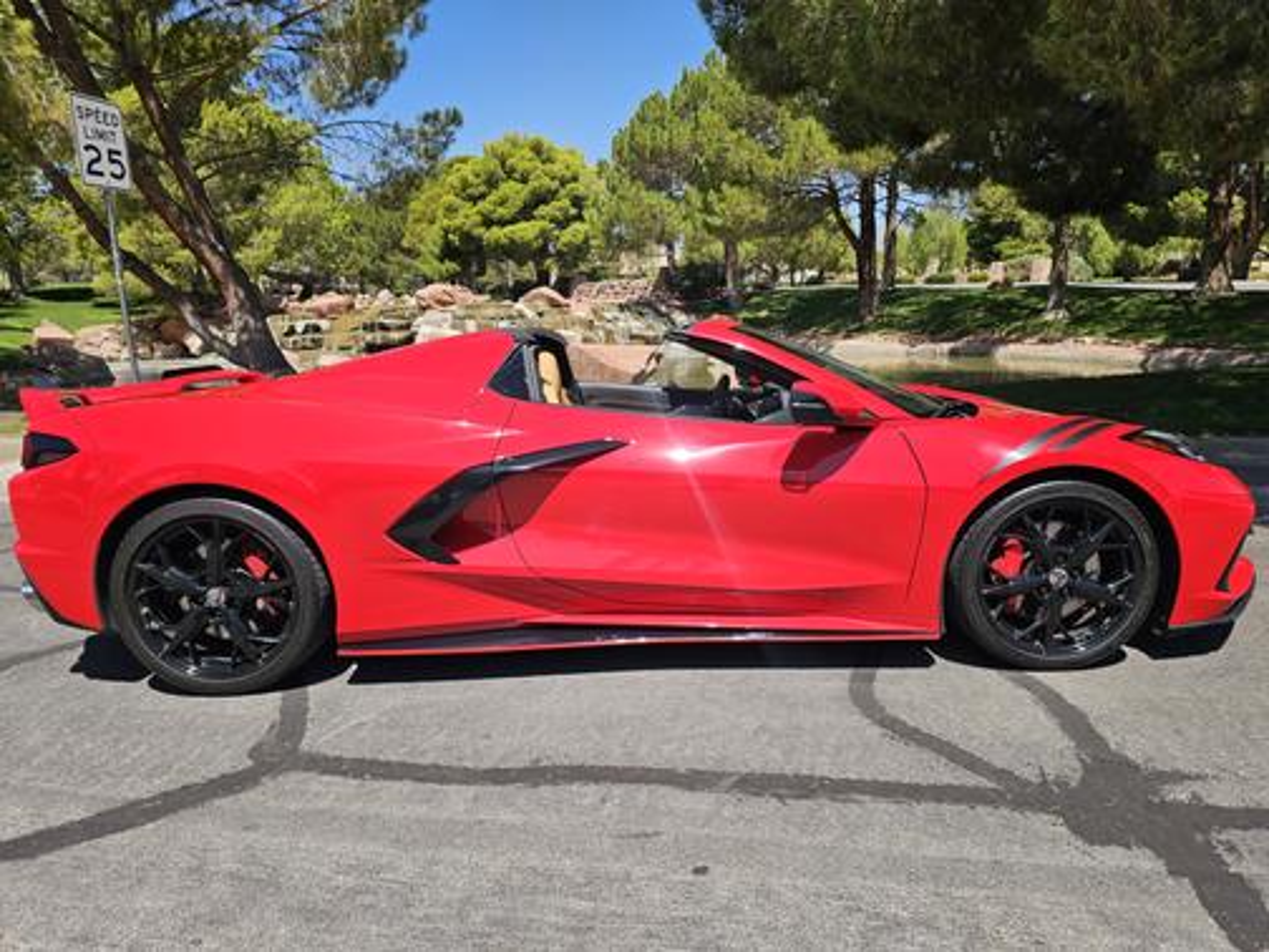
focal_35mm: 23
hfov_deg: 73.9
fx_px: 843
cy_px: 476
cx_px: 634
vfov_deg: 58.9
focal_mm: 6.3
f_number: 1.7
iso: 10
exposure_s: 1/794
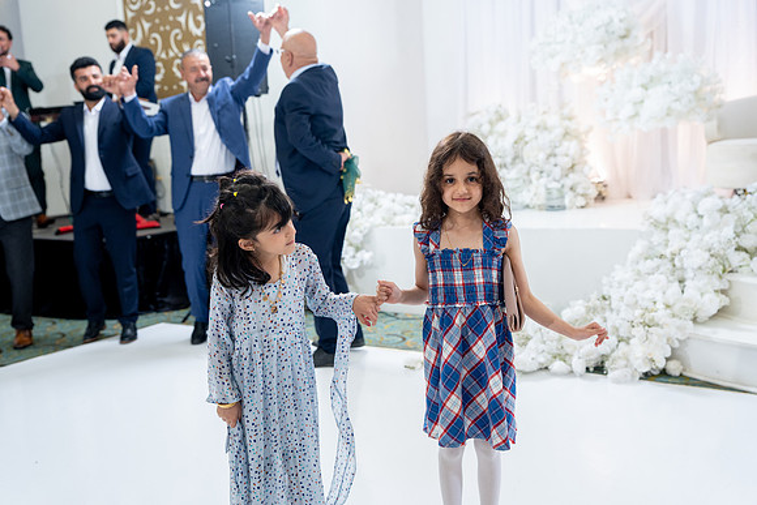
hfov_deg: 51.9
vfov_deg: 36.0
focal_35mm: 37
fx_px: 778
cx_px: 378
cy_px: 252
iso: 800
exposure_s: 1/160
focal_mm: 37
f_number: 2.8
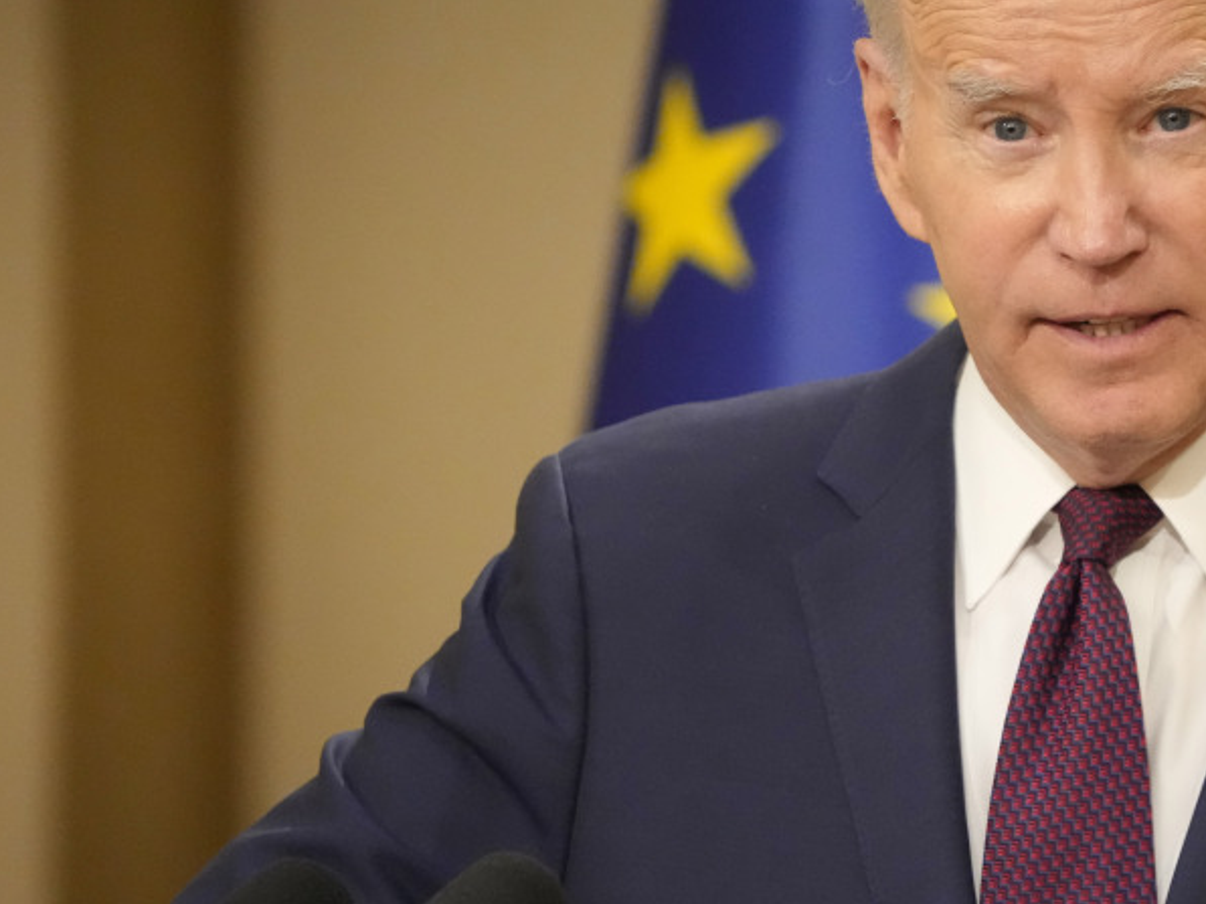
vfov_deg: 1.8
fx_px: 28708
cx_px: 1076
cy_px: 516
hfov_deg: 2.4
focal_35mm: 824
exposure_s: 1/500
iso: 10000
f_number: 6.3
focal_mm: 426
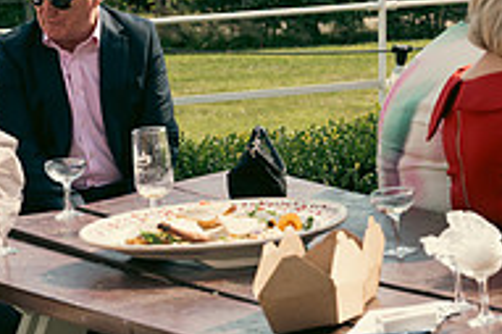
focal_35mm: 213
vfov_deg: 6.4
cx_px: 704
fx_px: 2968
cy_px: -96
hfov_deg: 9.5
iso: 125
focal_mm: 70
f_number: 5
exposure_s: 1/400
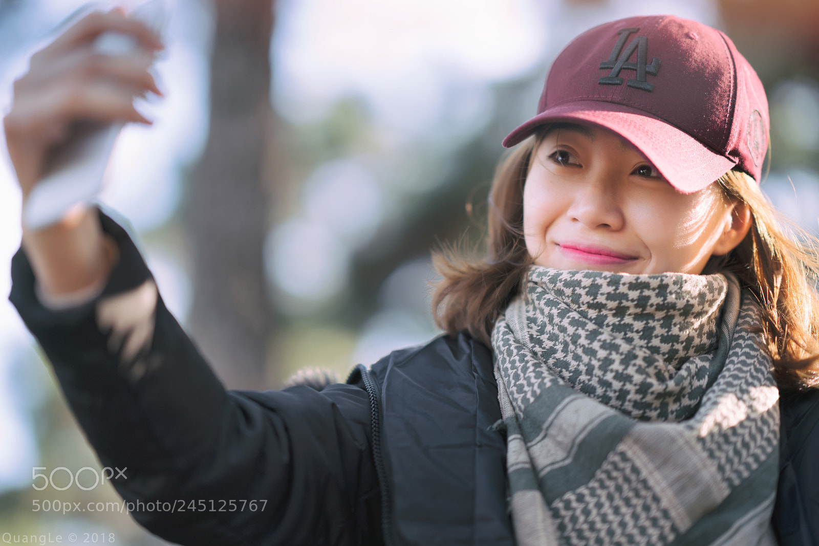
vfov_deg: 16.1
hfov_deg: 23.9
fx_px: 1934
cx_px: 410
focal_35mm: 85
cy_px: 273
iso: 100
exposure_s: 1/320
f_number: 1.4
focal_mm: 85
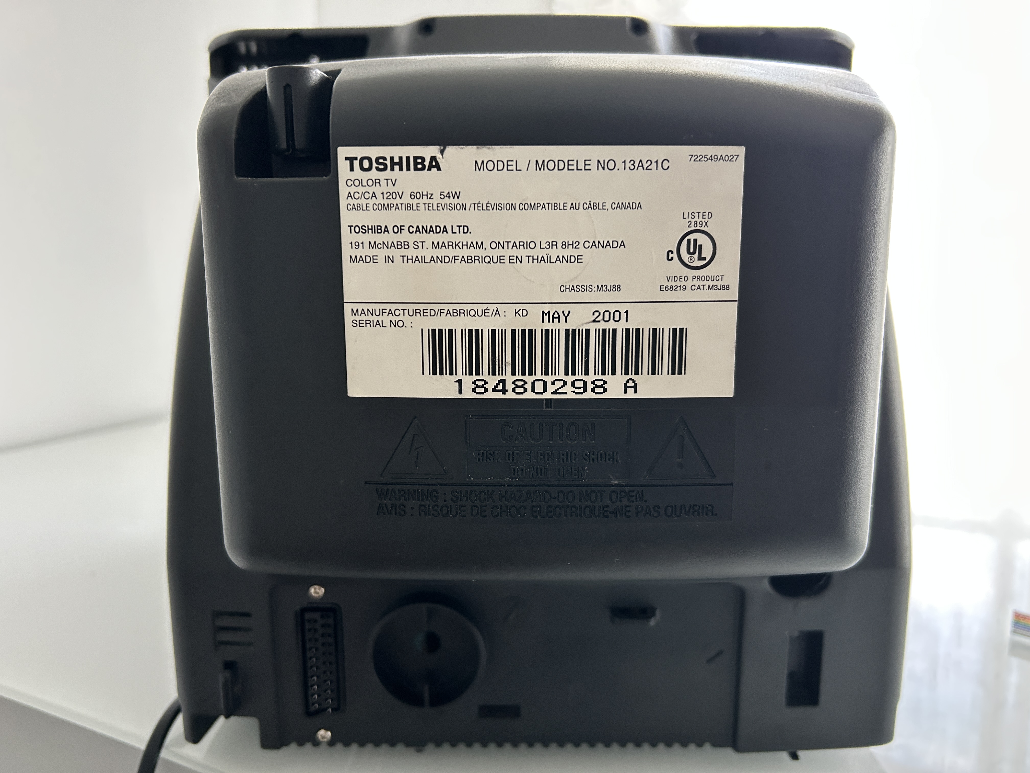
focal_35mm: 26
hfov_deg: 67.3
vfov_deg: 53.1
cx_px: 515
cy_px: 386
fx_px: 774
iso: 250
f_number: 1.5
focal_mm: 5.7
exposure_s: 1/60
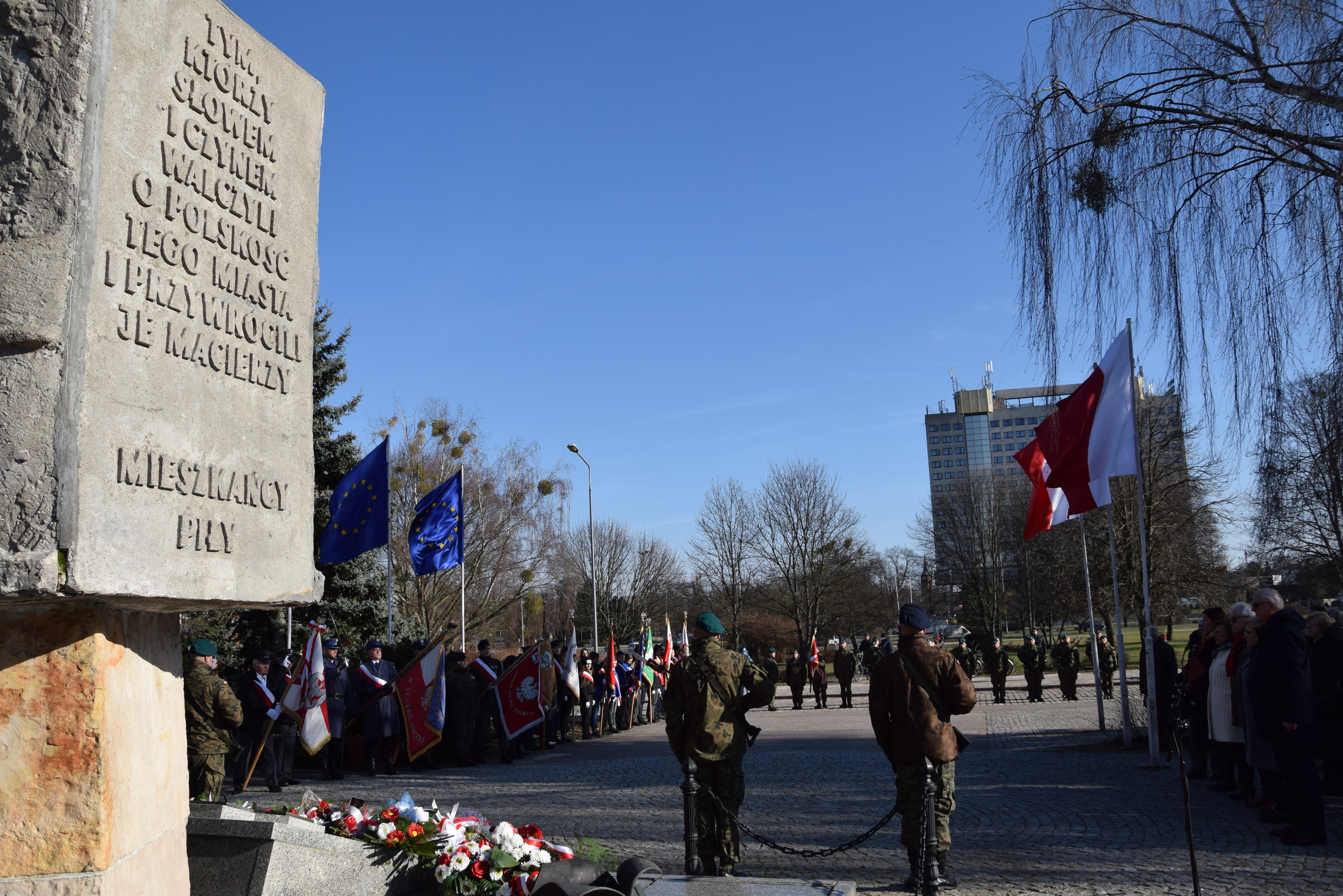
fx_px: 1007
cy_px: 448
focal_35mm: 27
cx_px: 672
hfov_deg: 67.4
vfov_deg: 48.0
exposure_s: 1/1600
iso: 400
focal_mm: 18
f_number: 7.1
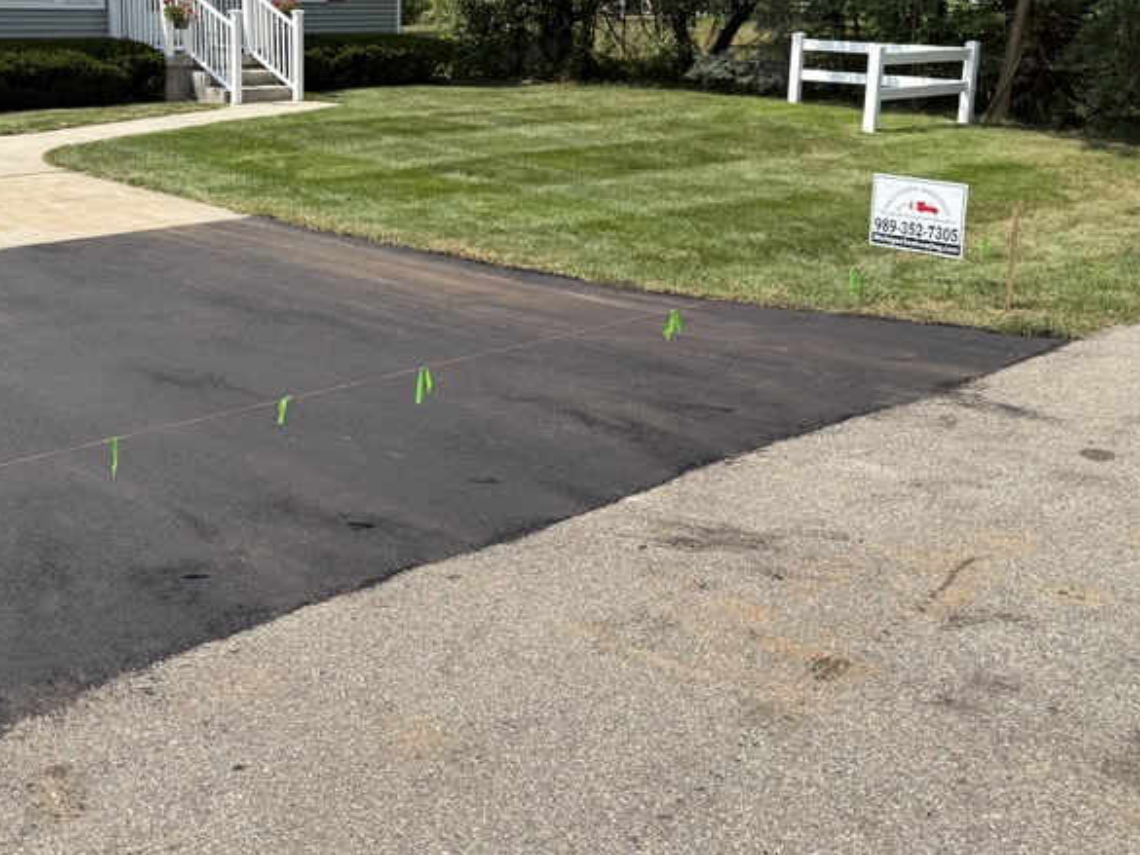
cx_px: 335
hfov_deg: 43.8
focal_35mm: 42
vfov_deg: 34.1
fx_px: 1383
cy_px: 294
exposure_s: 1/3759
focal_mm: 6.76
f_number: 1.78
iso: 80
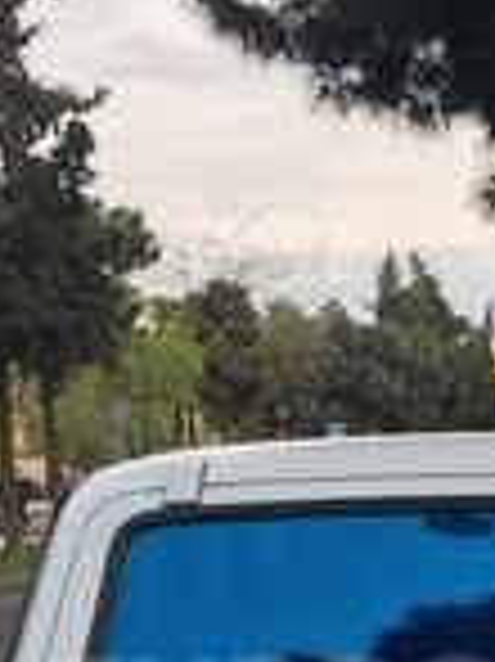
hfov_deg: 15.0
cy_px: 707
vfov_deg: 19.3
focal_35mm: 98
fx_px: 1871
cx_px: 392
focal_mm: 4.15
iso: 25
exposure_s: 1/289
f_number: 2.2
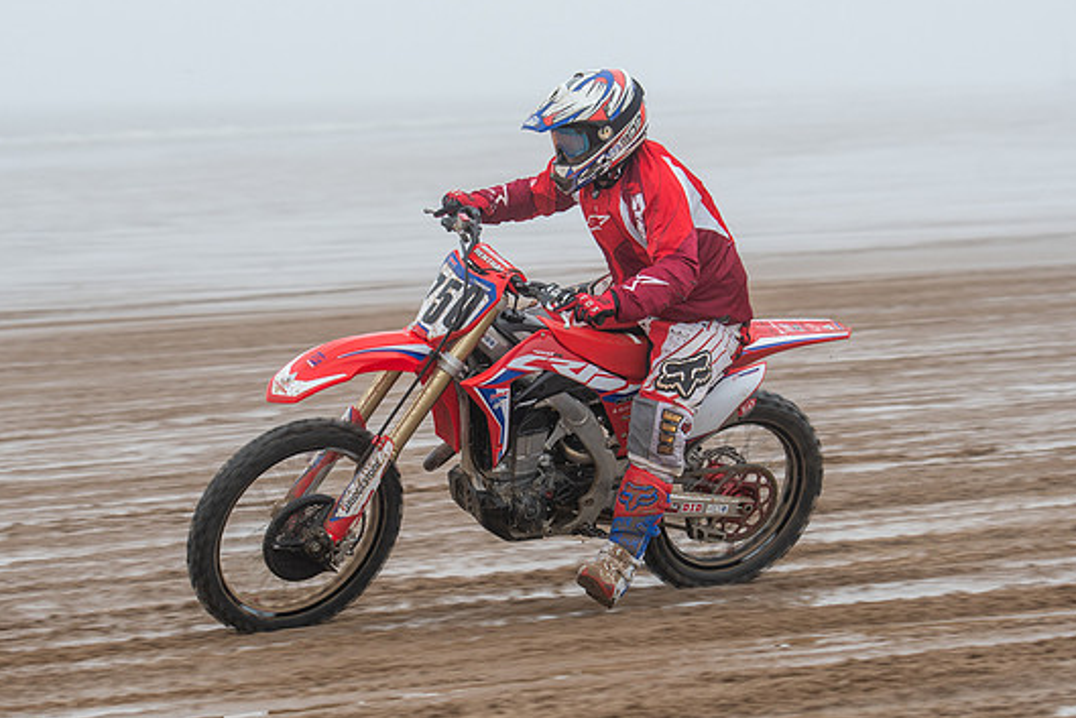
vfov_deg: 8.8
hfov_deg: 13.2
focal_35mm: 156
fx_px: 4664
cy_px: 381
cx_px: 521
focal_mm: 92
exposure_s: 1/400
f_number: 4
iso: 200
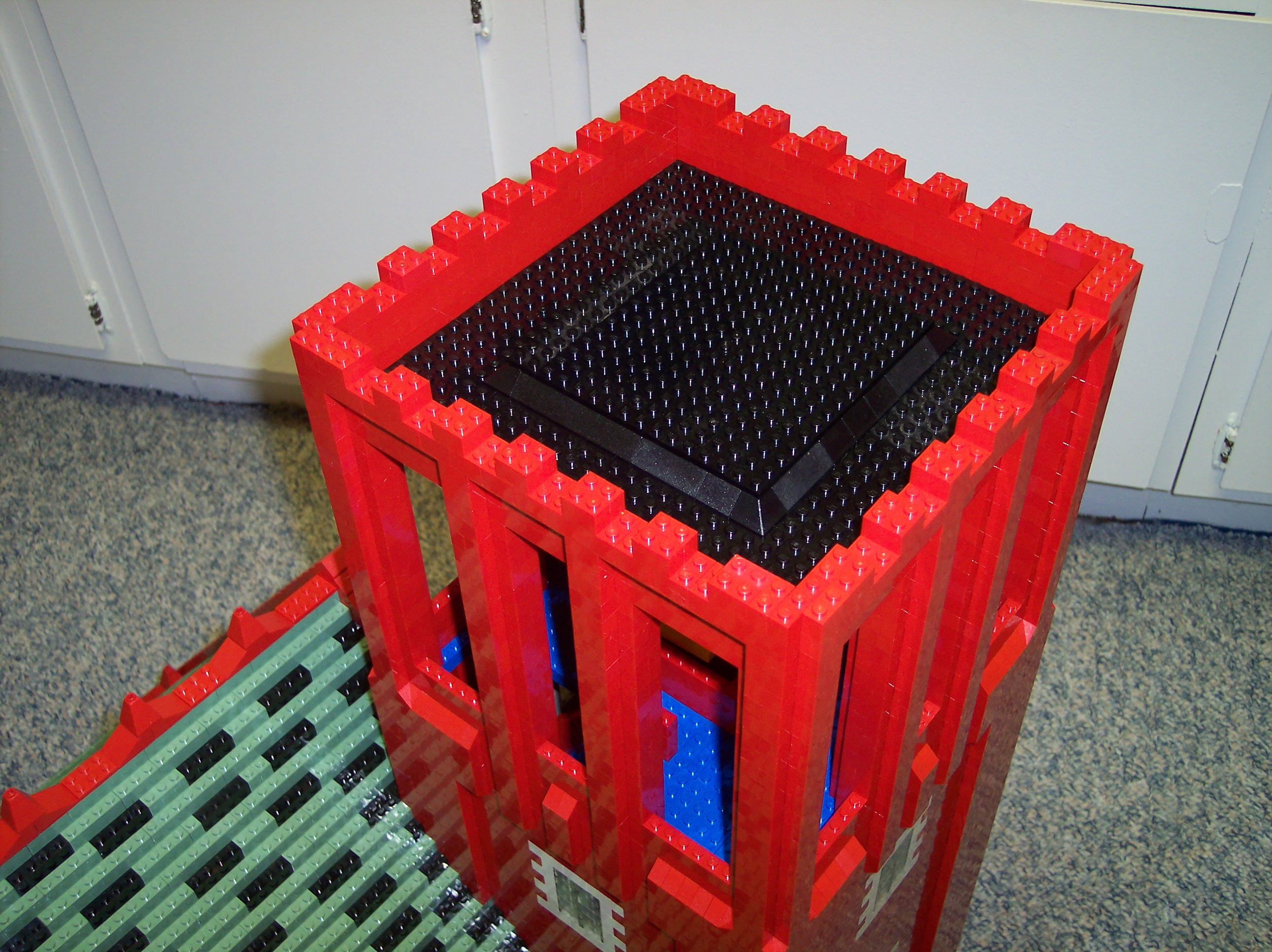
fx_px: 1396
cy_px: 476
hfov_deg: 49.0
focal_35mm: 38
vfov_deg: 37.7
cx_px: 636
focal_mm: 8
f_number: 2.8
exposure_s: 1/30
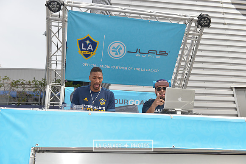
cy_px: 82
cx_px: 123
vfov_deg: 36.9
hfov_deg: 53.1
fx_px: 246
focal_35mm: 36
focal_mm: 36
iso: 200
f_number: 5
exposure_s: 1/1000
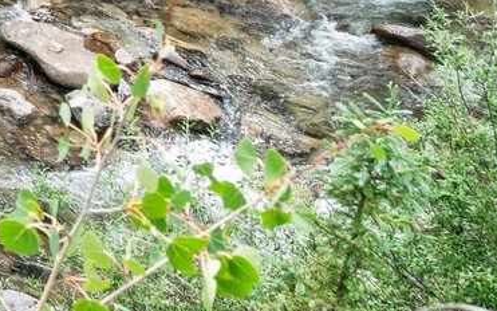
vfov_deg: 12.9
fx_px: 1219
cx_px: -584
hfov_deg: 16.0
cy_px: -288
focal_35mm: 90
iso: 400
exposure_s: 1/30
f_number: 8
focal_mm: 16
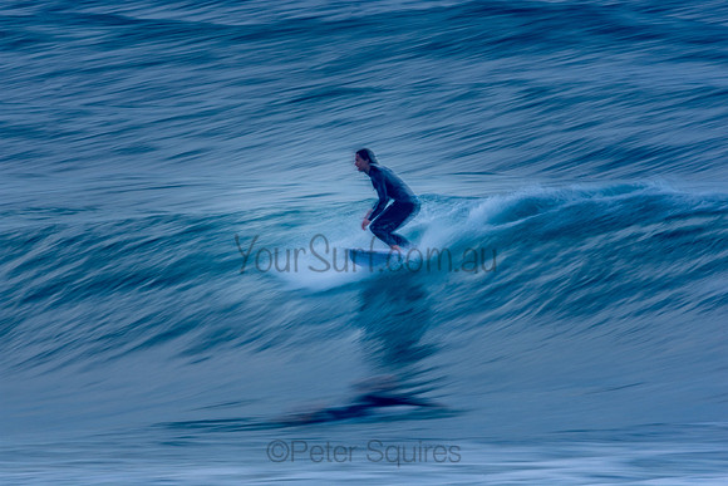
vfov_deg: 1.8
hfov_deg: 2.7
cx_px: 364
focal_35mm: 750
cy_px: 243
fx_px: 15170
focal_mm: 500
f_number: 29
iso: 100
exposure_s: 1/10
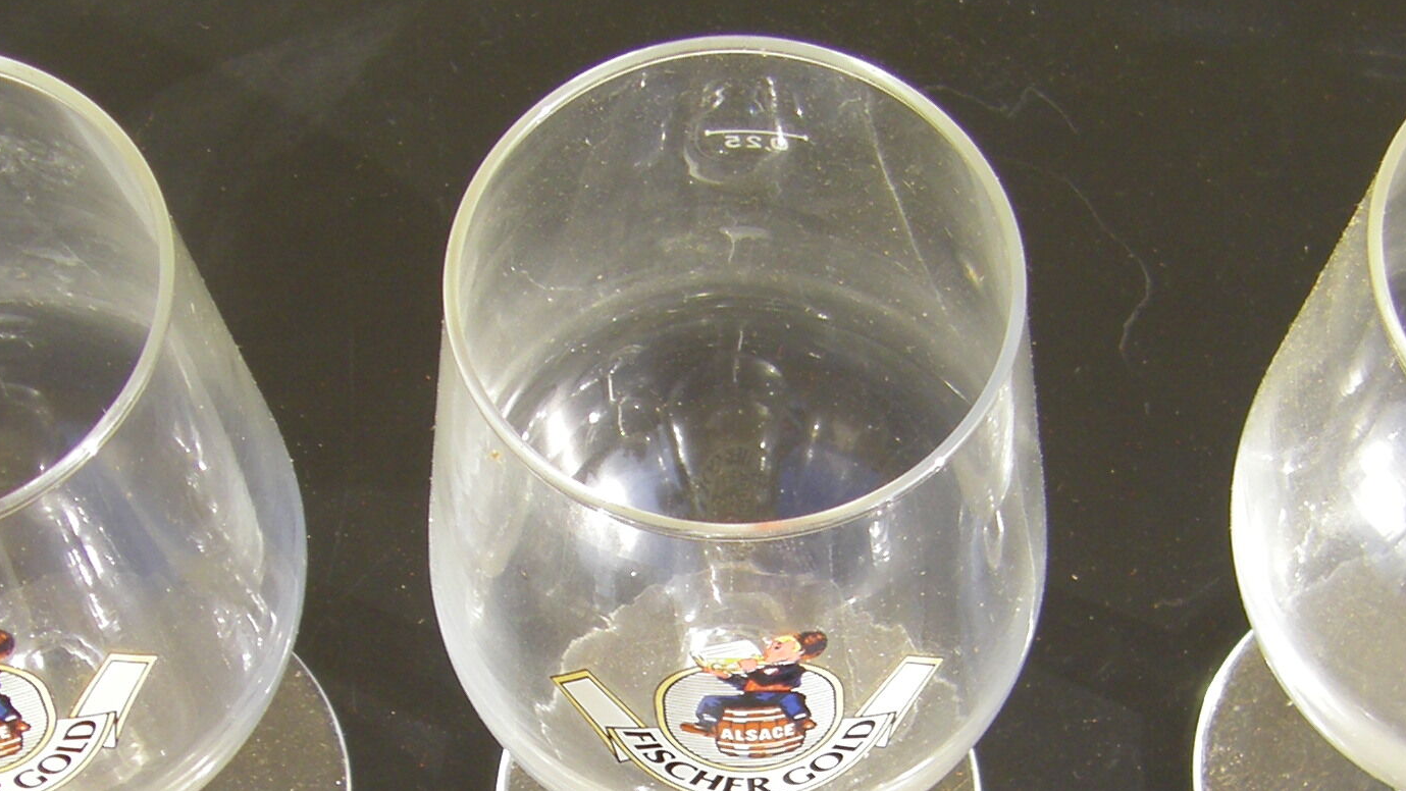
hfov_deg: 21.8
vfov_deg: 12.2
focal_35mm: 98
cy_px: 772
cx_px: 739
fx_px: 3654
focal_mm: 6.3
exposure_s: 1/200
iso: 64
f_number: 3.5
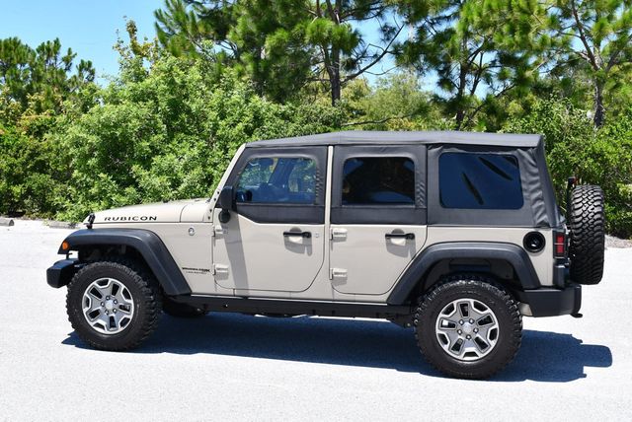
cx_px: 316
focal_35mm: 52
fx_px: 914
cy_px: 211
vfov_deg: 26.0
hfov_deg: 38.2
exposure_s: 1/250
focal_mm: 26
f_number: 8
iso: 180
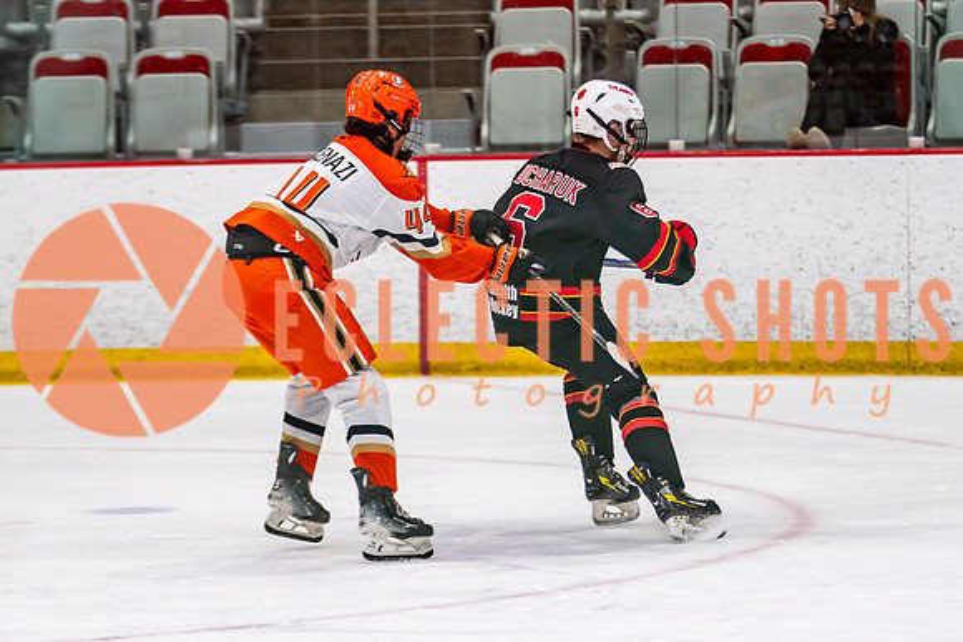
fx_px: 6326
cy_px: 394
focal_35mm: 236
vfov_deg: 5.8
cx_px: 482
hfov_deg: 8.7
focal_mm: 123
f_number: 2.8
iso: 800
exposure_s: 1/640
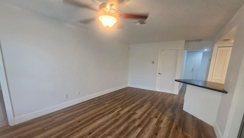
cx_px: 119
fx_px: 97
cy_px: 83
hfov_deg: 103.0
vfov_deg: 69.8
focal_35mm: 15
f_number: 2.2
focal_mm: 2.2
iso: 250
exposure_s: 1/60
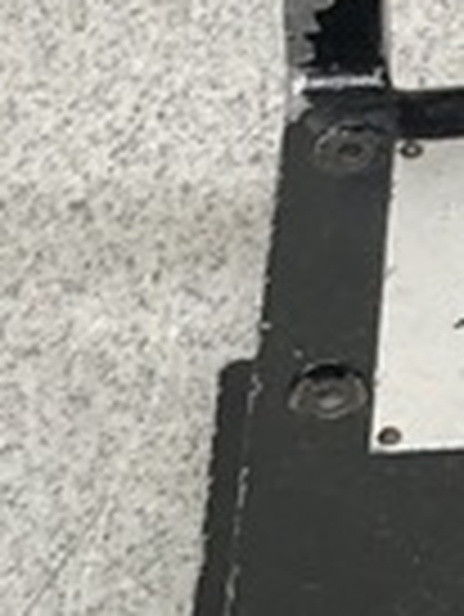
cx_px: 770
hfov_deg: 7.1
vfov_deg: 9.4
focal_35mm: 206
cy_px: 850
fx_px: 3676
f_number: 1.8
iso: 25
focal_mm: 3.99
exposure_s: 1/30
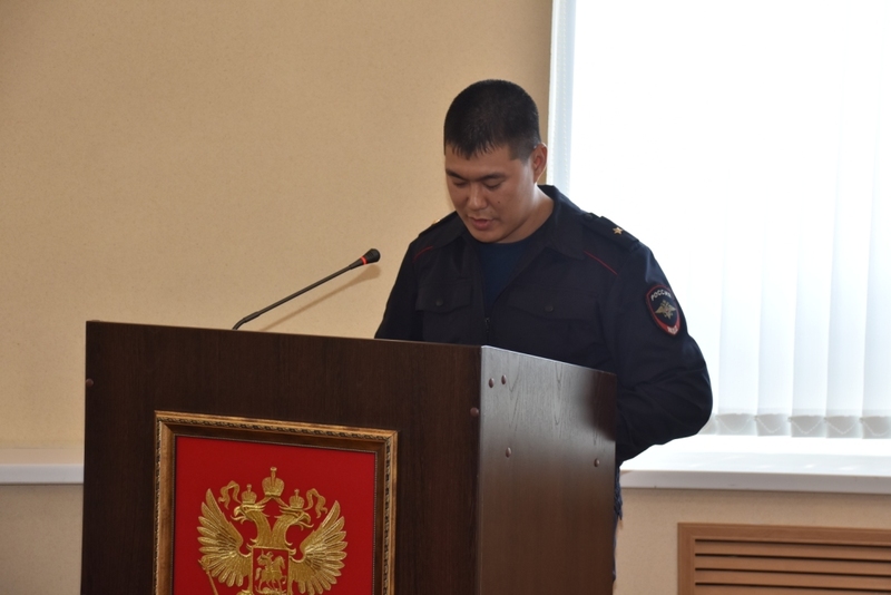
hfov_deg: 21.9
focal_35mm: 93
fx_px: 2302
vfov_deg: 14.7
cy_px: 298
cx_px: 446
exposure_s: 1/60
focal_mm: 62
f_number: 5
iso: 500
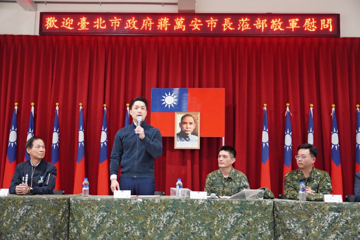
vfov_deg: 27.3
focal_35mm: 50
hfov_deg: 40.0
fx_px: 495
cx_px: 180
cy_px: 120
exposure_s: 1/160
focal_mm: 33
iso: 4000
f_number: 4.5
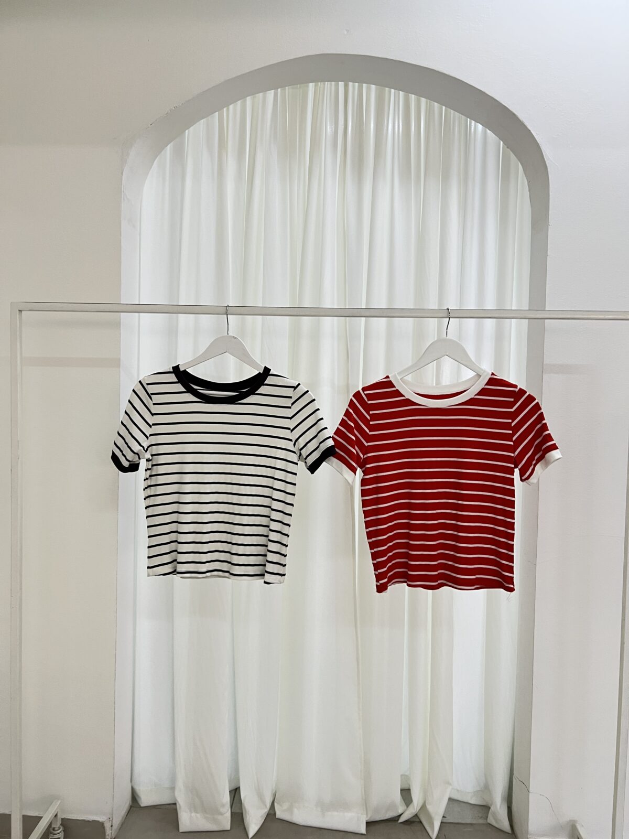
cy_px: 420
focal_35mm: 26
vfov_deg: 67.3
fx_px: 630
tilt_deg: -2.1
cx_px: 314
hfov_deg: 53.1
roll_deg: -0.8
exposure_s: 1/50
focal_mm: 5.7
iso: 64
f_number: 1.5
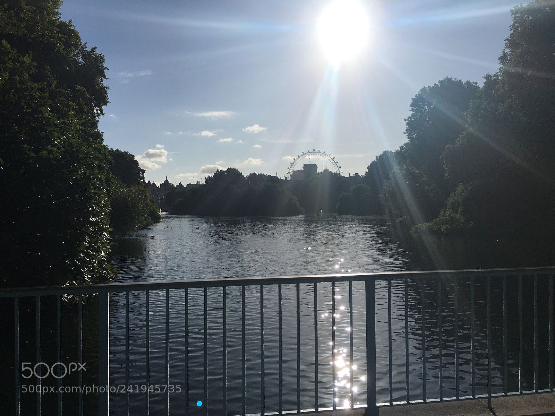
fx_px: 465
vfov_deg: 48.2
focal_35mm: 29
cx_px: 278
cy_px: 208
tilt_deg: -0.4
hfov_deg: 61.7
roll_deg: +1.2
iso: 25
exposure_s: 1/8547
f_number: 2.2
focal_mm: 4.15
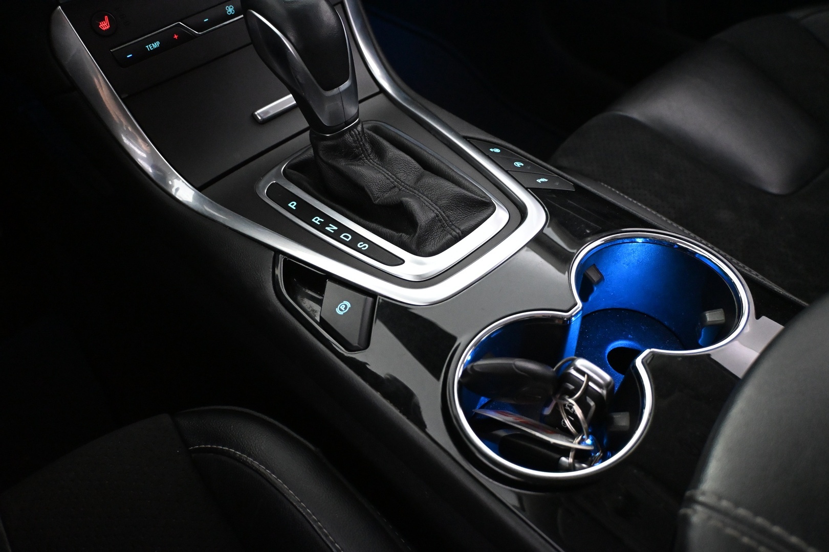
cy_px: 276
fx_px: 708
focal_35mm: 31
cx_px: 414
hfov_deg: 60.7
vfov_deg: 42.6
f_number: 3.8
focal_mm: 20.5
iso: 5000
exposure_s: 1/60
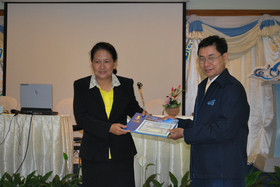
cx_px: 140
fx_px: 421
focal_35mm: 54
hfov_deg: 36.8
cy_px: 94
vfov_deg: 25.1
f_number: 5.3
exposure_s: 1/25
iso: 400
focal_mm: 36
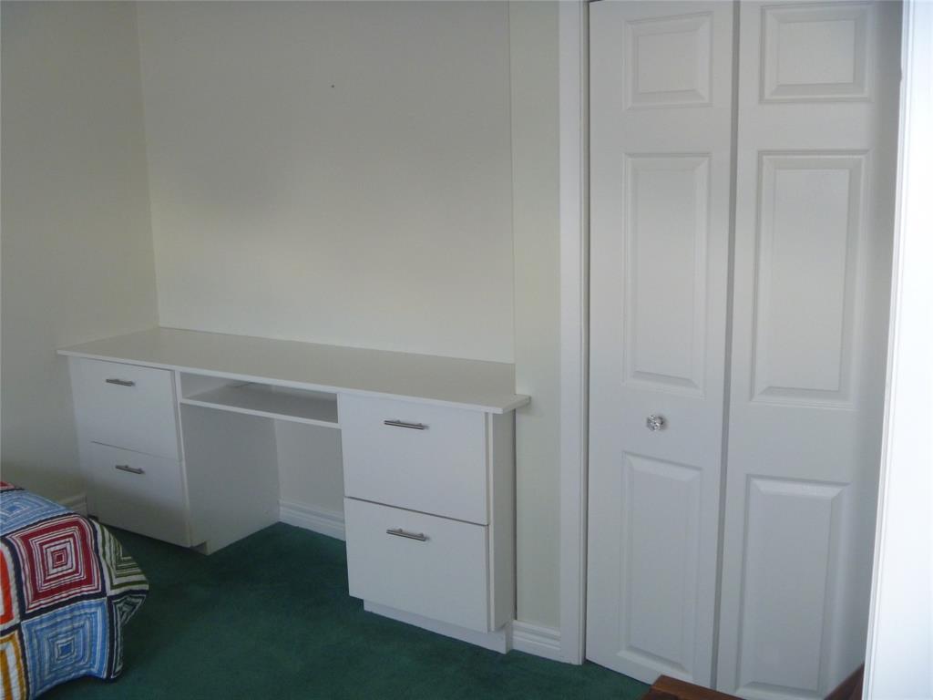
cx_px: 466
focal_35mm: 35
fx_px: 943
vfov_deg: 40.7
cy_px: 350
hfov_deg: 52.6
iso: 200
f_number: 3.5
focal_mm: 6.3
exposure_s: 1/30
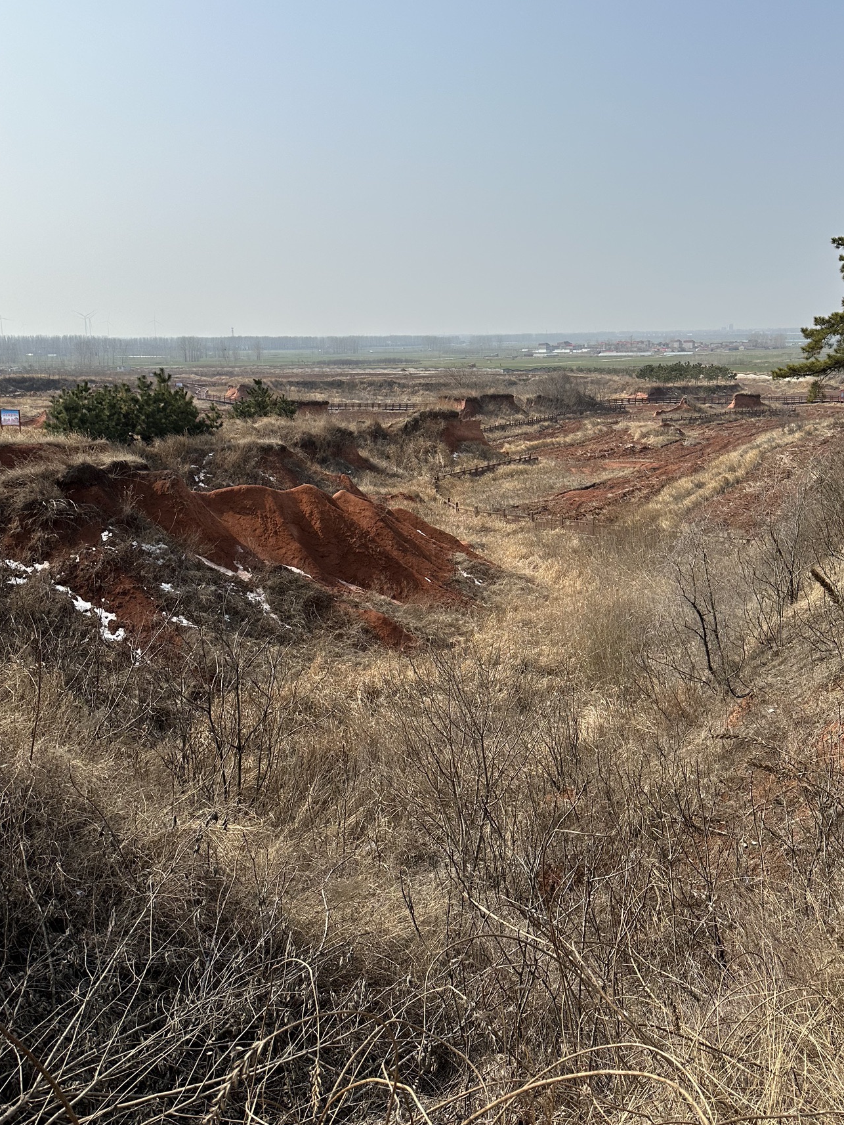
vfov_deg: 63.1
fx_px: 910
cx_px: 473
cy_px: 473
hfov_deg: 49.6
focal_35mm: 28
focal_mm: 6.86
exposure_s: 1/7042
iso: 80
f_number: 1.78
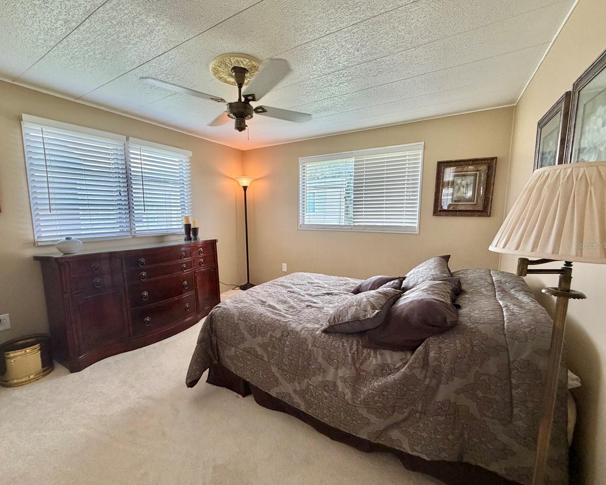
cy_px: 245
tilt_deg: -7.5
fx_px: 269
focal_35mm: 15
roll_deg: +0.3
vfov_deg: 84.0
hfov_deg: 96.7
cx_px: 282
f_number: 2.2
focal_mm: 2.22
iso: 250
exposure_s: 1/120
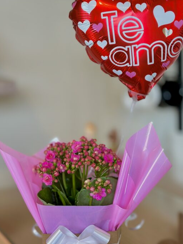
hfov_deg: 20.4
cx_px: 94
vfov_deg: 27.0
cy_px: 135
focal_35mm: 72
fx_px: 508
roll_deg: +1.1
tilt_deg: -7.9
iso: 80
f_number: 1.78
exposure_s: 1/230
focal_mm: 6.86
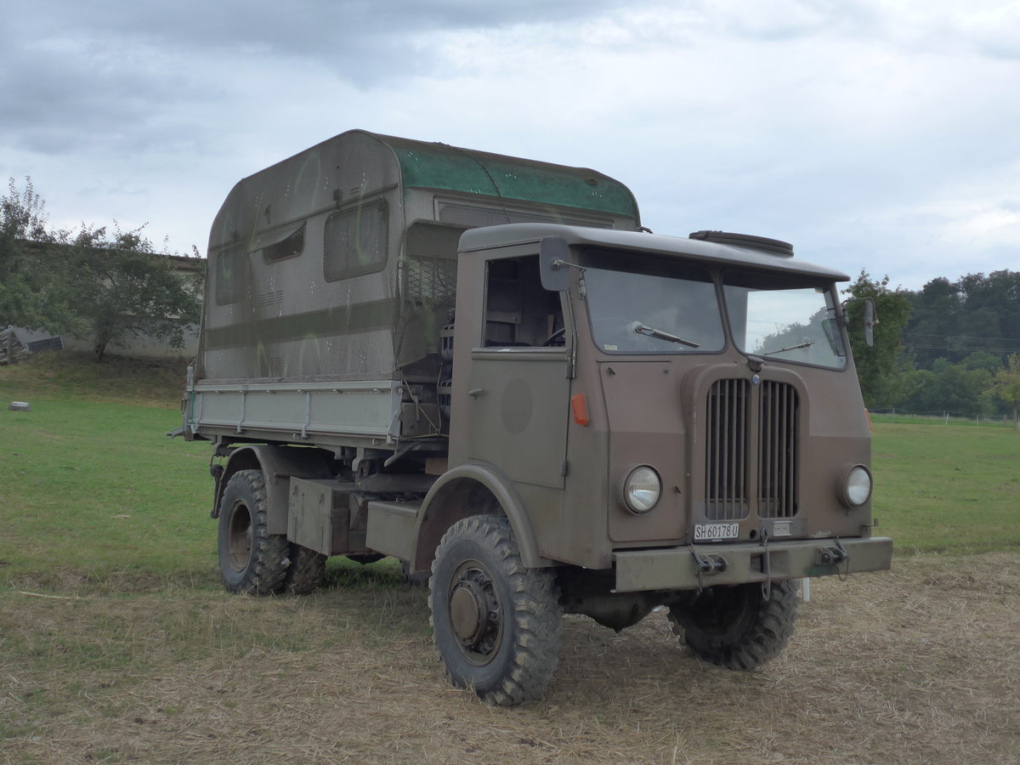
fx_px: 1149
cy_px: 382
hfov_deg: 47.9
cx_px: 510
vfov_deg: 36.8
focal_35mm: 39
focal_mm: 8
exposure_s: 1/640
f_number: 2.5
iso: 160
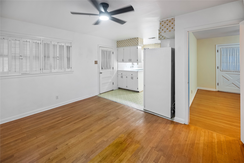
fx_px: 237
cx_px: 122
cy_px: 82
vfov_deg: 37.9
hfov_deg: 54.4
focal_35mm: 35
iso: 6400
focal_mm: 35
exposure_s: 1/125
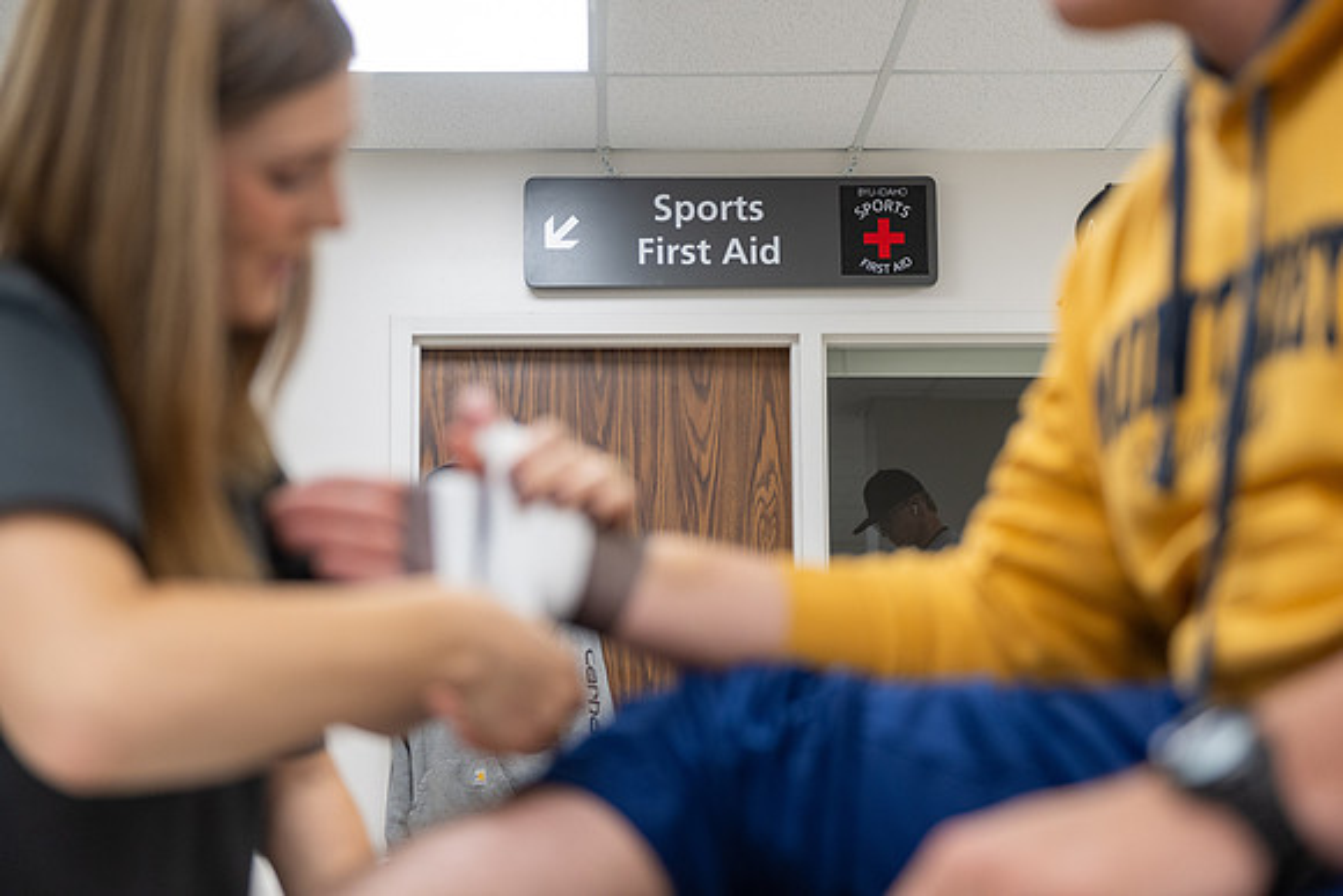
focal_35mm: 62
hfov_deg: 32.4
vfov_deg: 21.9
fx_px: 2313
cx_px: 672
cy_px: 448
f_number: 2.8
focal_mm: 62
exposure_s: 1/200
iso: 800
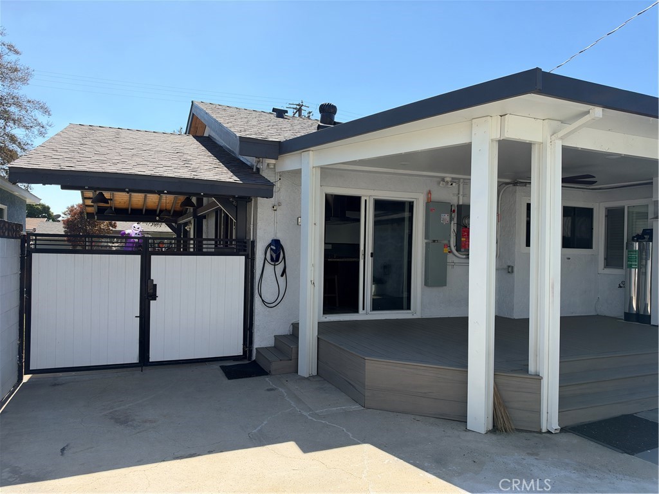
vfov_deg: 56.8
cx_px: 330
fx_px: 457
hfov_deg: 71.6
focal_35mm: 24
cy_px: 247
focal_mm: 6.93
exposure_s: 1/2415
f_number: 1.8
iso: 64
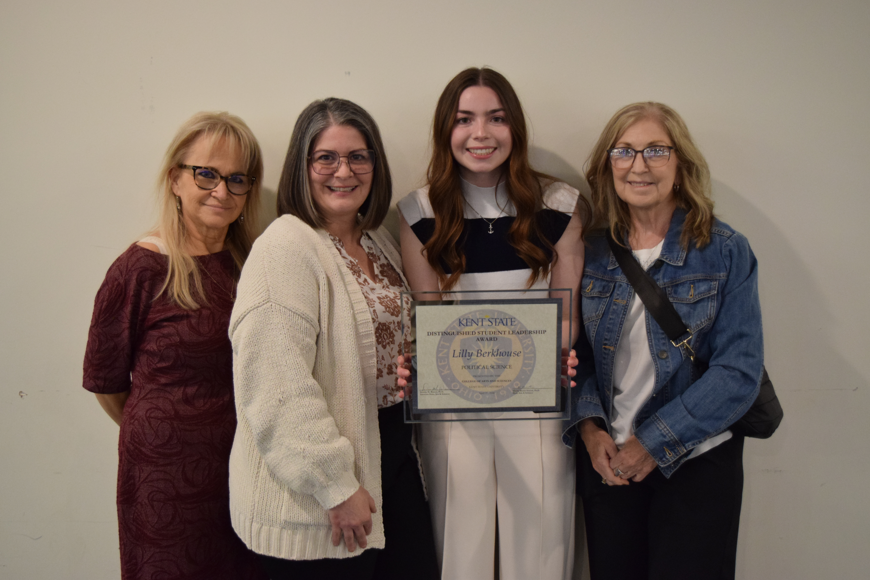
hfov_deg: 45.0
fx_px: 1051
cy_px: 290
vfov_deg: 30.8
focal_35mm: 44
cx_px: 435
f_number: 4.2
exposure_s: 1/60
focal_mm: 29
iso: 1600
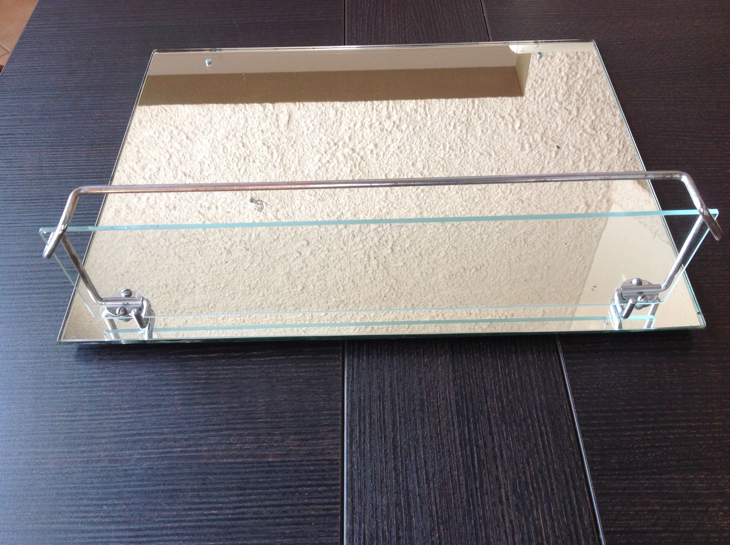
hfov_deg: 52.7
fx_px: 737
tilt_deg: -52.4
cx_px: 365
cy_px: 272
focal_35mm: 35
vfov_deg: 40.6
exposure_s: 1/120
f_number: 2.4
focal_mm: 4.28
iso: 64
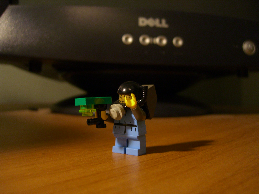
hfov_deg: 49.0
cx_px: 130
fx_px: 284
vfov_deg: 37.7
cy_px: 97
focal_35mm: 38
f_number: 2.8
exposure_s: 1/8
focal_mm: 7.9
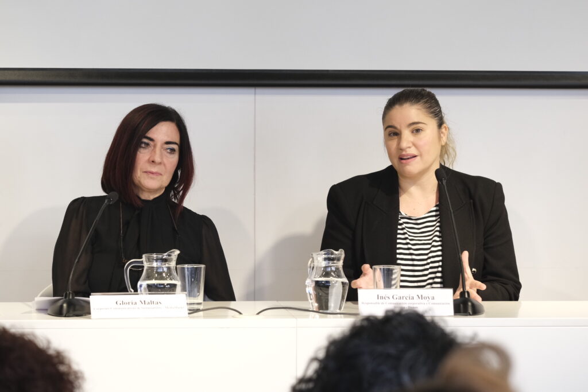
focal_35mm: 106
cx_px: 294
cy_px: 196
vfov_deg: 12.9
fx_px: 1731
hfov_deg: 19.3
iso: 1600
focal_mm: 70.5
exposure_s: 1/160
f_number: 5
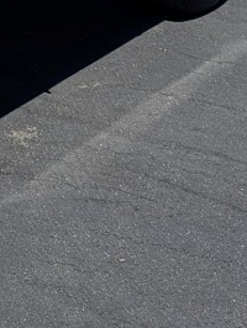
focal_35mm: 126
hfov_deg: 11.5
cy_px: -307
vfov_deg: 13.6
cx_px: -76
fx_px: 1197
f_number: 1.85
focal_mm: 6.81
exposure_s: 1/2179
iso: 41
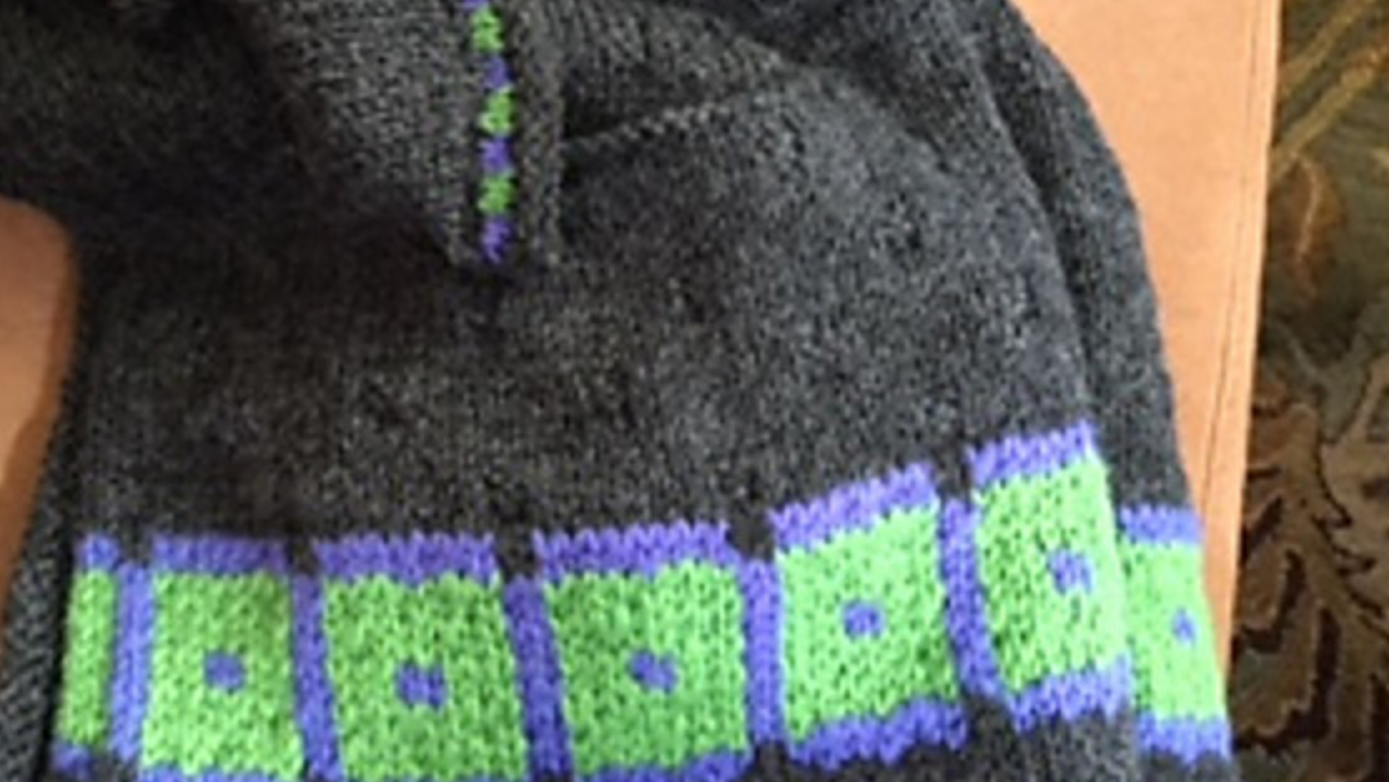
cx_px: 664
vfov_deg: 30.2
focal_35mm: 39
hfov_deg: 51.6
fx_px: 1437
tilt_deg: -67.4
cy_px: 263
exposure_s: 1/15
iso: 320
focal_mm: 3.3
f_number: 2.4
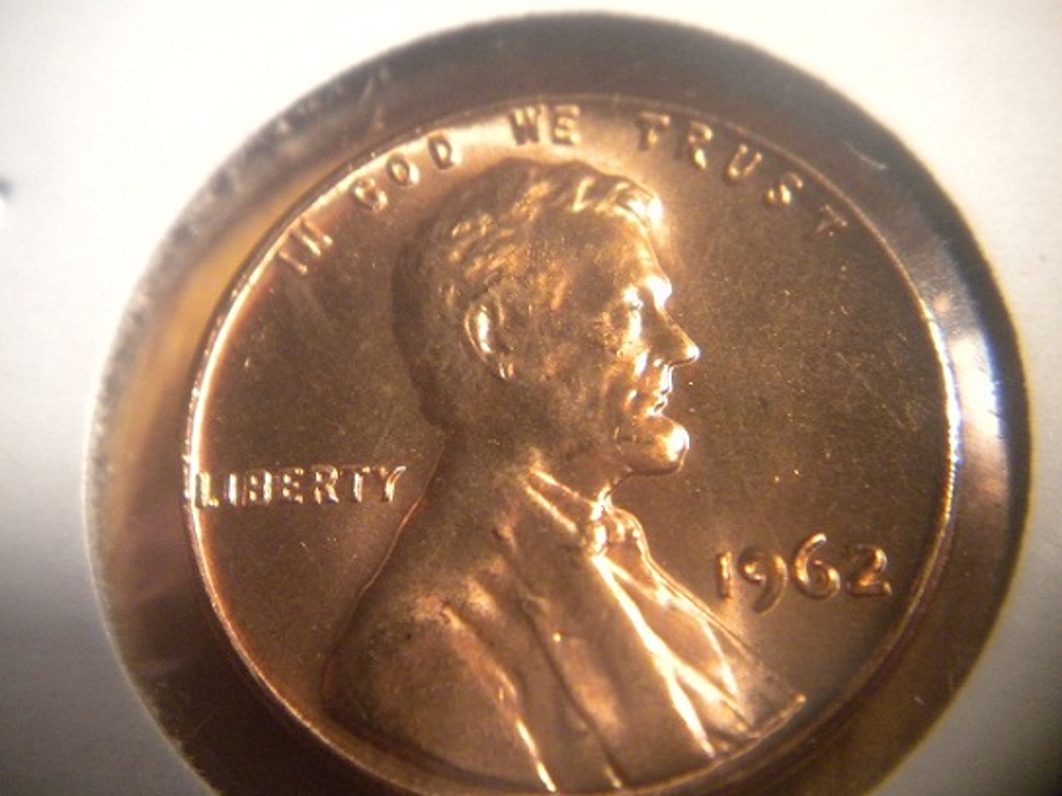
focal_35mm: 36
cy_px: 402
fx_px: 1104
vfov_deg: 39.7
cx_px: 530
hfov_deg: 51.4
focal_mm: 6.3
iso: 400
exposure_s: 1/25.7
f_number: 3.1
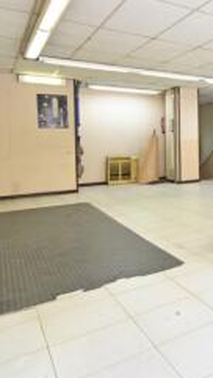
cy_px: 148
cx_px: 309
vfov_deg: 61.9
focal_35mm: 31
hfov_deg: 27.7
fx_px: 311
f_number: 22
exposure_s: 3
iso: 100
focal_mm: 10
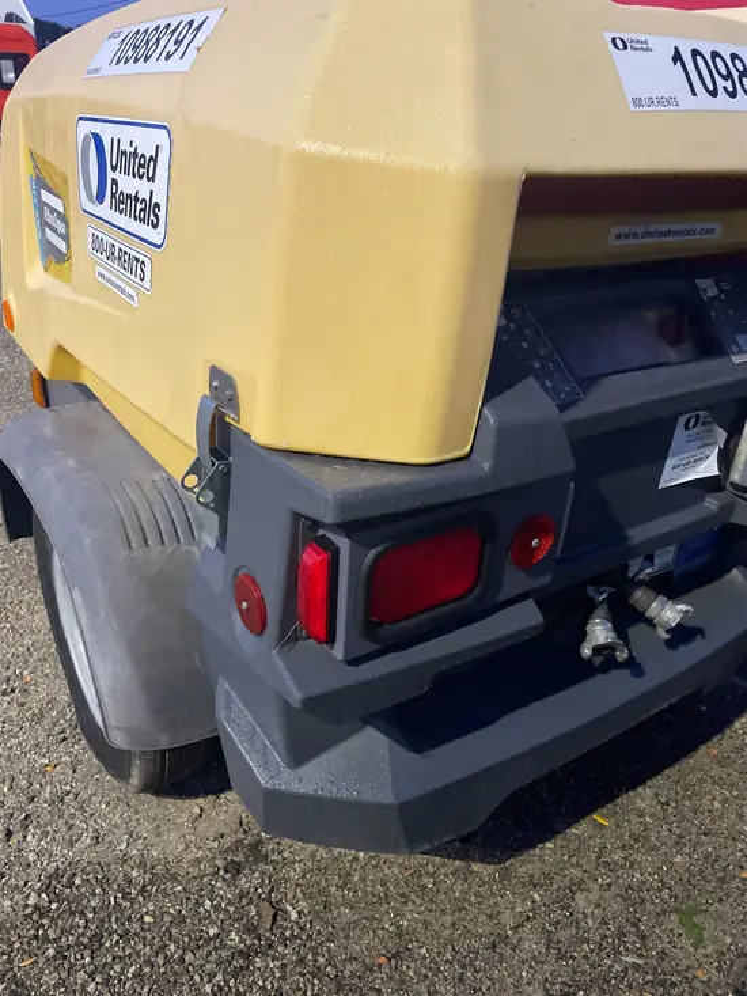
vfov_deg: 67.3
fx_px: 748
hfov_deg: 53.1
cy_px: 498
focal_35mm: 26
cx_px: 374
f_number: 1.6
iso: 500
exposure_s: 1/43
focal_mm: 4.2
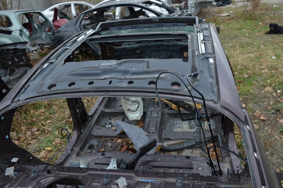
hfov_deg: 59.5
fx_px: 247
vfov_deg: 41.6
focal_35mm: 32
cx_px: 142
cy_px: 94
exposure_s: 1/125
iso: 140
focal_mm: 21
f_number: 5.6
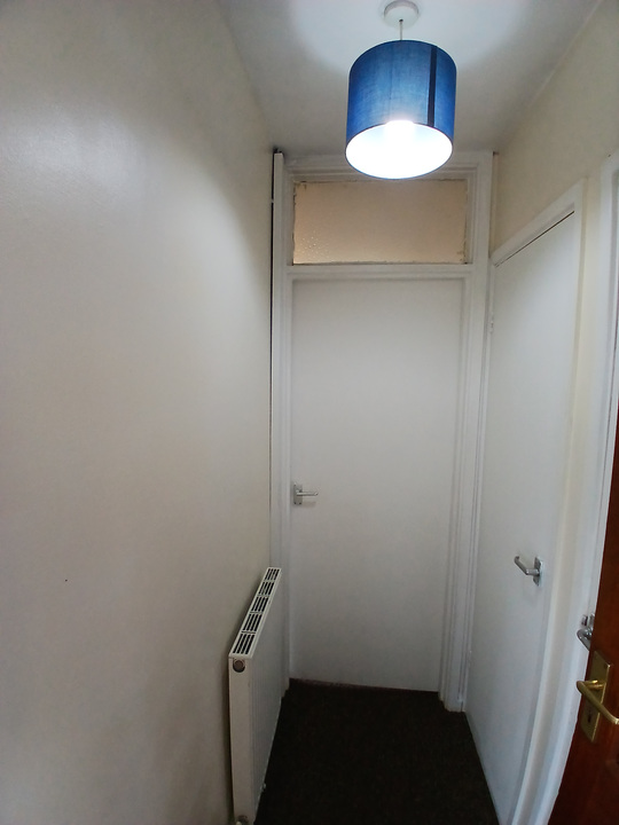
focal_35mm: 17
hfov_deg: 74.7
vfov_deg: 91.0
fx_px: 405
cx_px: 310
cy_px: 412
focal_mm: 1.4
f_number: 2.2
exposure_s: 1/50
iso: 100
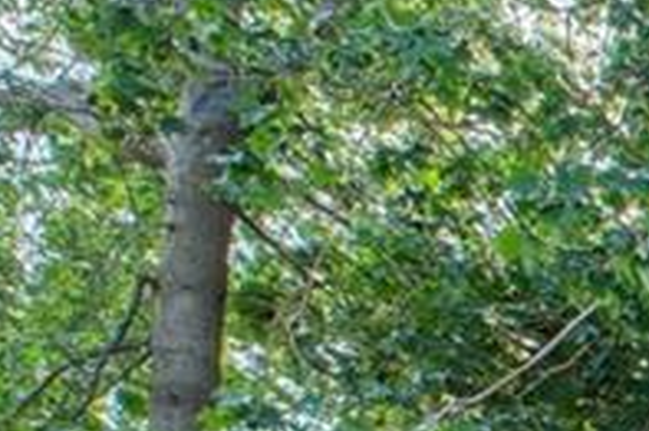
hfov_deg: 14.1
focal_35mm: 78
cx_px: 1651
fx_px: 1405
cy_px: 832
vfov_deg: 14.7
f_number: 11
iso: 320
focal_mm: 10
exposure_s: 1/80
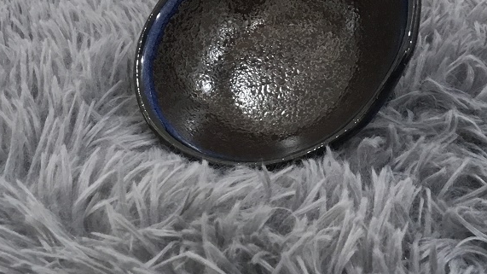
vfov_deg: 16.4
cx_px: 265
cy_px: -38
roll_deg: +2.1
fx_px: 917
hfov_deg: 29.7
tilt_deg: -17.8
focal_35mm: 71
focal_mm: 3.3
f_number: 2.4
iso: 80
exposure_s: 1/33
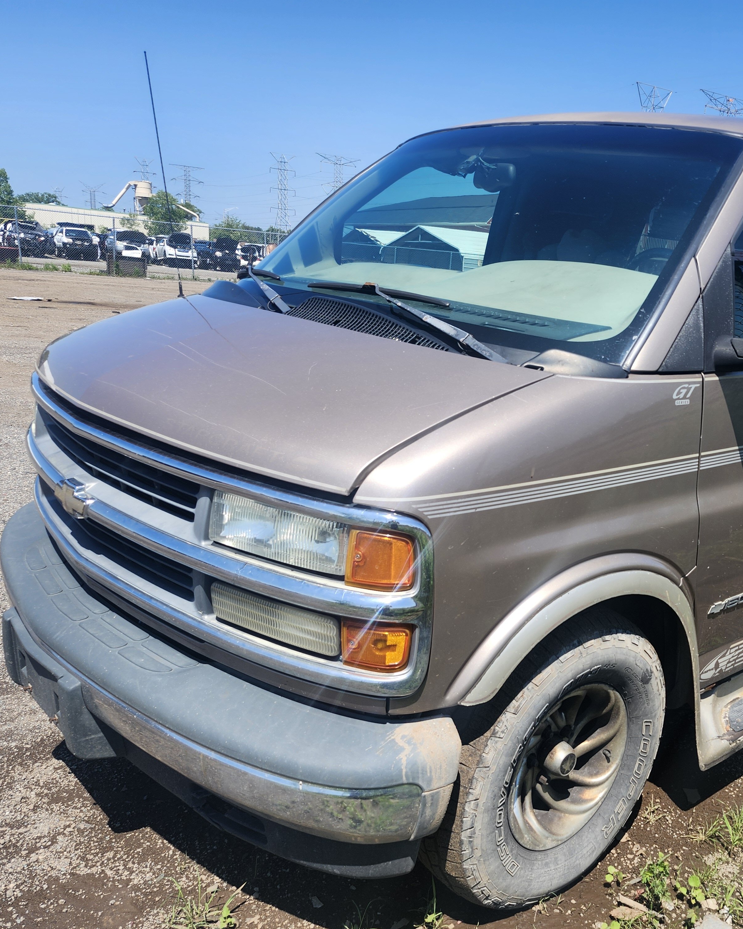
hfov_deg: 46.9
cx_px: 549
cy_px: 464
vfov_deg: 58.8
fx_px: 824
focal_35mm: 30
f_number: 1.8
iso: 25
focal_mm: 5.54
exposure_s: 1/1008
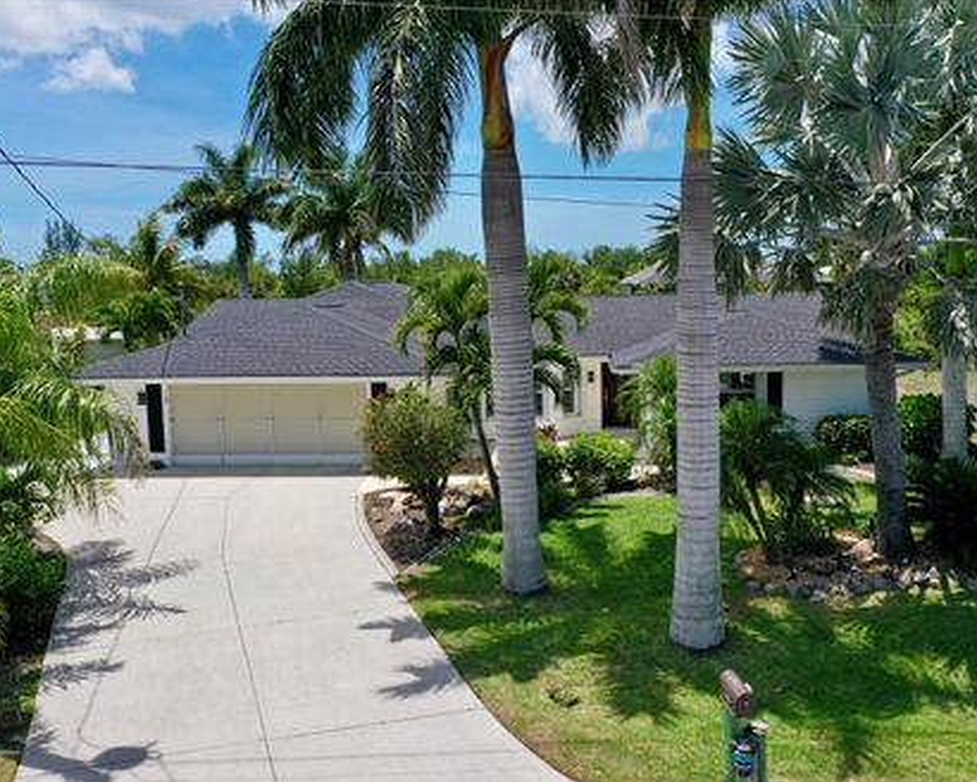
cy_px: 392
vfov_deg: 45.8
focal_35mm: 32
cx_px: 565
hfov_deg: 55.4
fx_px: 925
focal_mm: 10.26
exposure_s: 1/640
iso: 100
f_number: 6.3
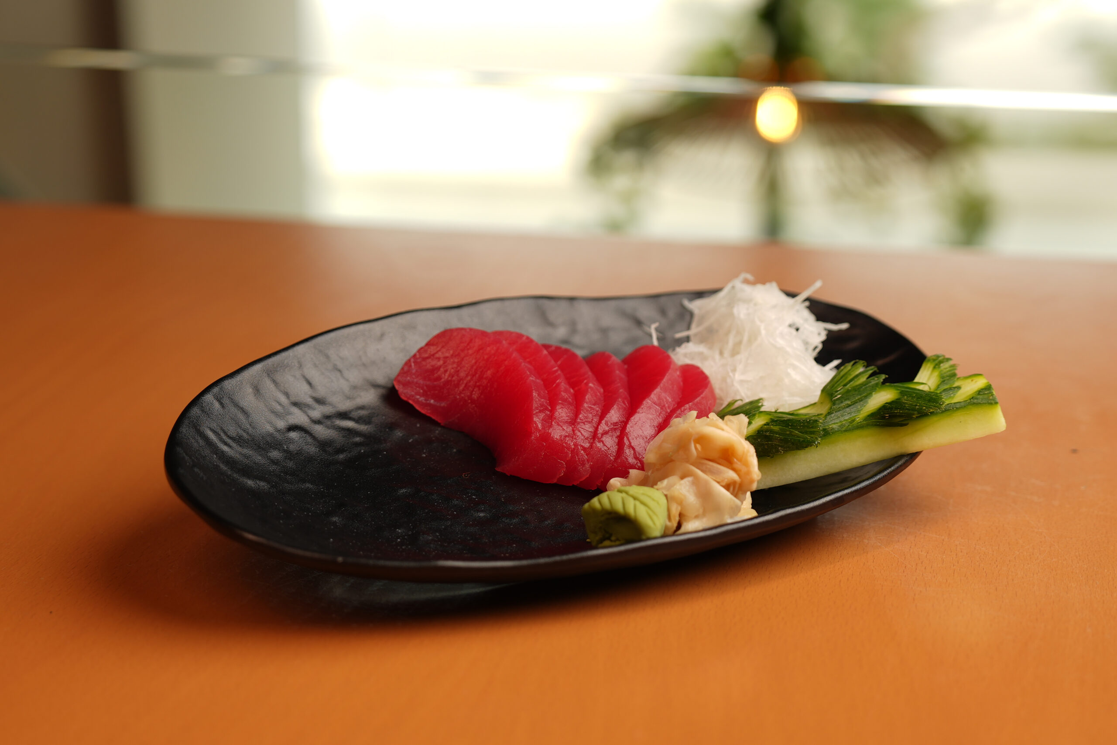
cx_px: 558
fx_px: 1489
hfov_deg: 41.1
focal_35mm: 48
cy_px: 372
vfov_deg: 28.1
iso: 64
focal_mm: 48
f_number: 2.8
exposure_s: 1/63.7
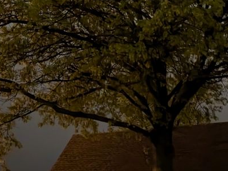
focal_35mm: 72
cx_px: 143
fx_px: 475
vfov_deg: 18.7
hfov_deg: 26.9
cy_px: -63
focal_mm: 6.9
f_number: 1.68
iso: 15473
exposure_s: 1/2.87
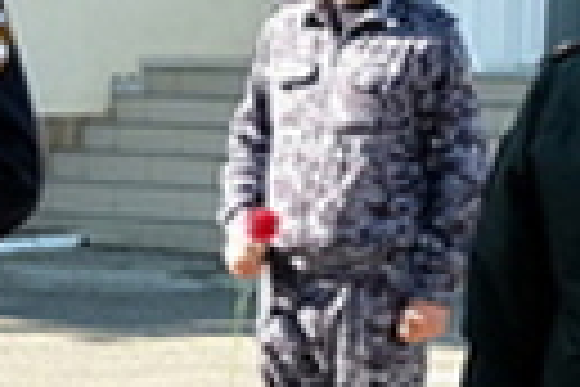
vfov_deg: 7.3
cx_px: -288
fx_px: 2996
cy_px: 495
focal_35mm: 186
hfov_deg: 10.7
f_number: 5.6
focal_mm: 21.4
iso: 320
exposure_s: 1/240
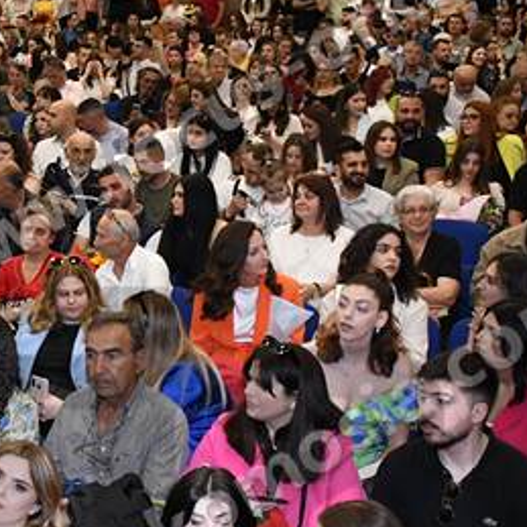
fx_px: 1171
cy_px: 208
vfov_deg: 25.3
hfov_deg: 23.3
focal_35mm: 68
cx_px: -98
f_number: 5.6
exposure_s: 1/200
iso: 2500
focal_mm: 18
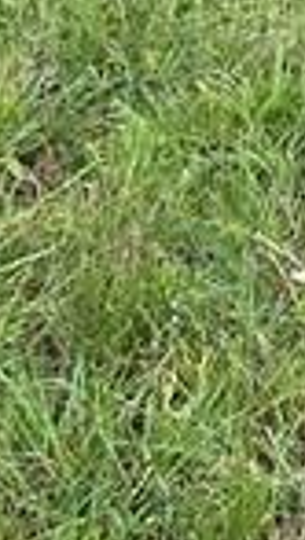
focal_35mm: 148
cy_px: -309
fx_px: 2122
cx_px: 687
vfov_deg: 13.5
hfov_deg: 7.7
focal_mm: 5.7
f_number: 1.5
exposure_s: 1/1901
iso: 50
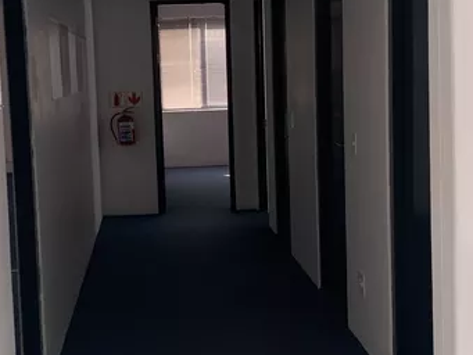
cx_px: 201
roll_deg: +2.9
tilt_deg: -7.1
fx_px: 834
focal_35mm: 61
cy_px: 169
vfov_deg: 24.0
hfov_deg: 31.6
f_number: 1.8
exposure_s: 1/121
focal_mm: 4.25
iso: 80
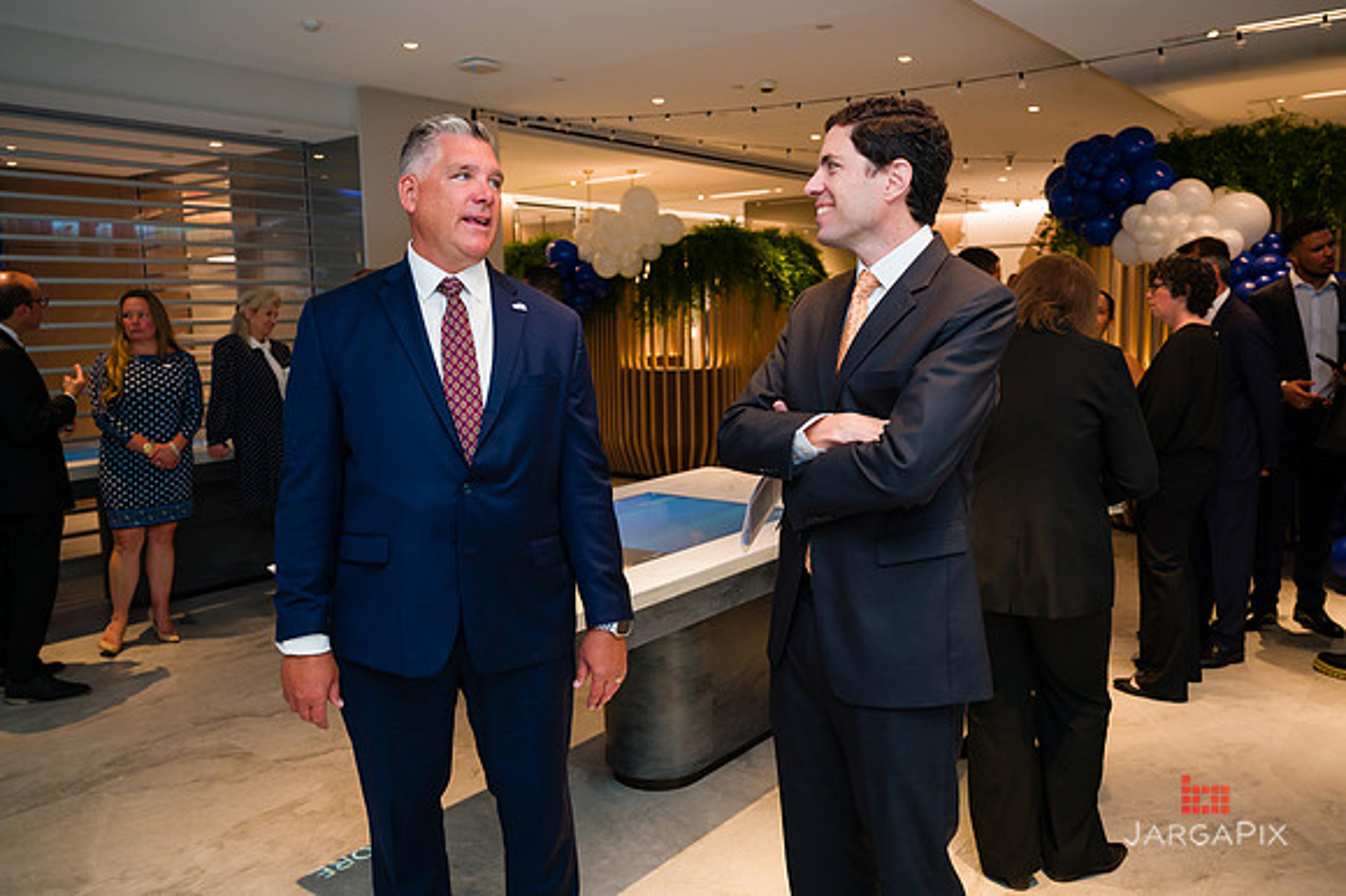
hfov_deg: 64.4
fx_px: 1068
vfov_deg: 45.5
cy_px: 448
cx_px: 673
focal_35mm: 29
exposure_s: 1/200
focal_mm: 28
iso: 400
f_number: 3.5
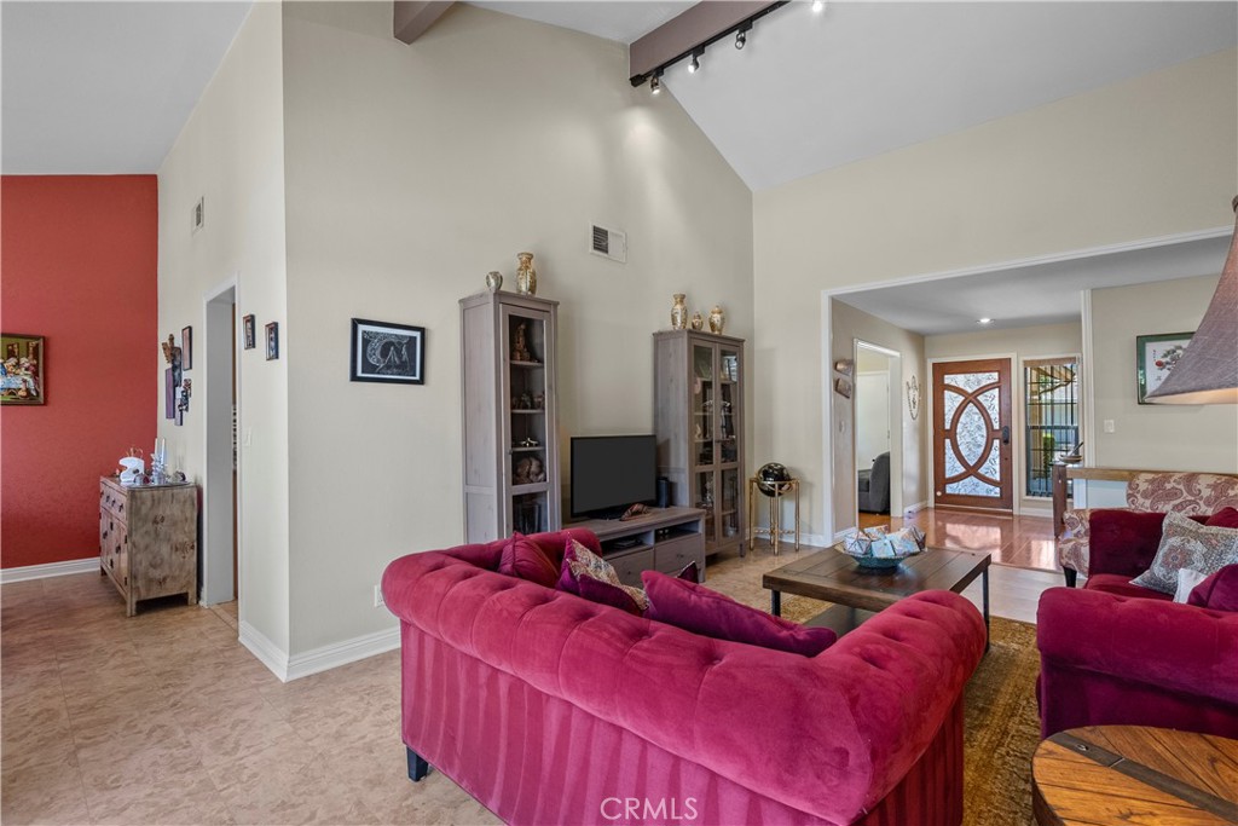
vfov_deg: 73.8
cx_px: 619
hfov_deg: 96.7
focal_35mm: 16
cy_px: 413
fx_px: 550
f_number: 8
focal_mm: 16
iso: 1000
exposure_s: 1/20
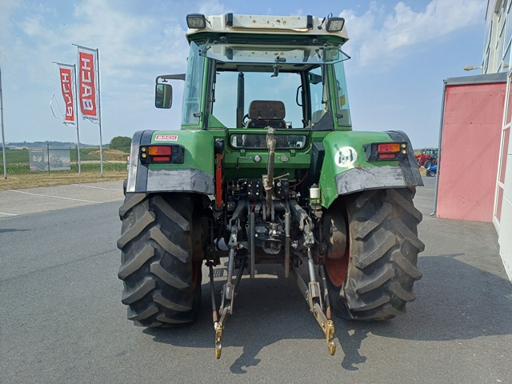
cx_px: 256
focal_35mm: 25
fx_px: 370
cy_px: 192
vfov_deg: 54.9
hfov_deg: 69.4
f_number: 1.8
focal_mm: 4.65
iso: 50
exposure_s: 1/962
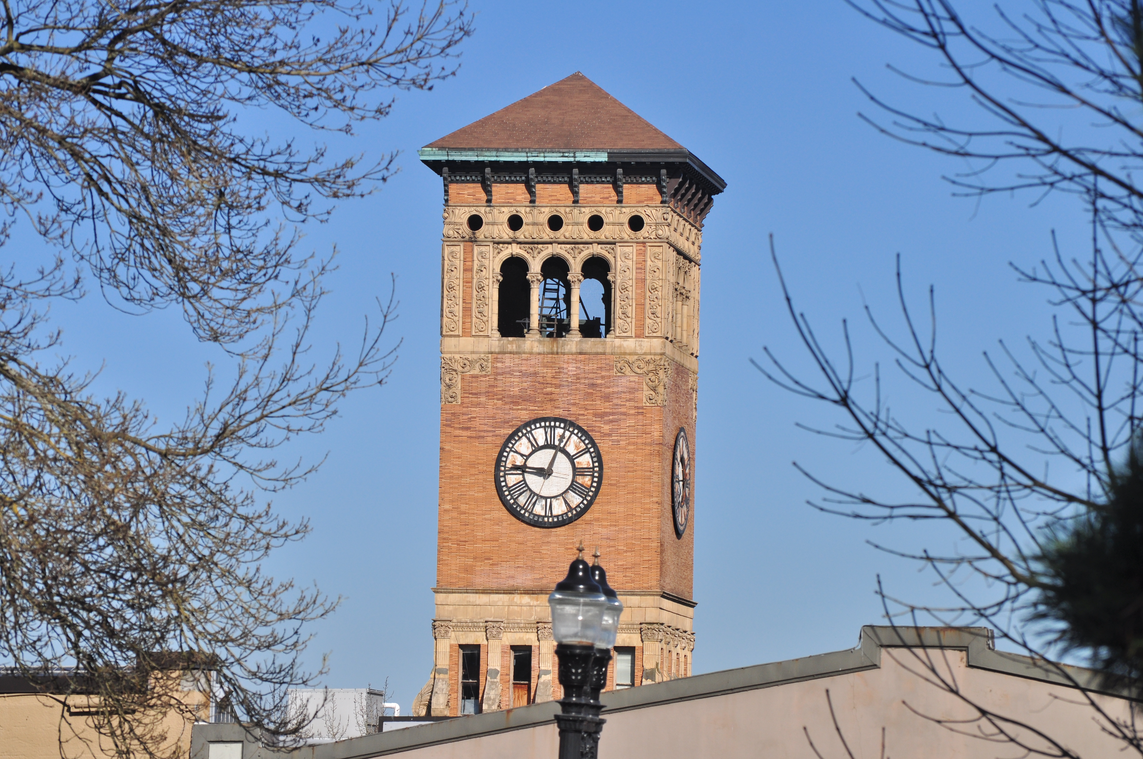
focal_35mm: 174
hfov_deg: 11.8
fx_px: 5518
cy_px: 380
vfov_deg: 7.9
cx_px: 572
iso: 200
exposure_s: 1/1250
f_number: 9
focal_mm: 116
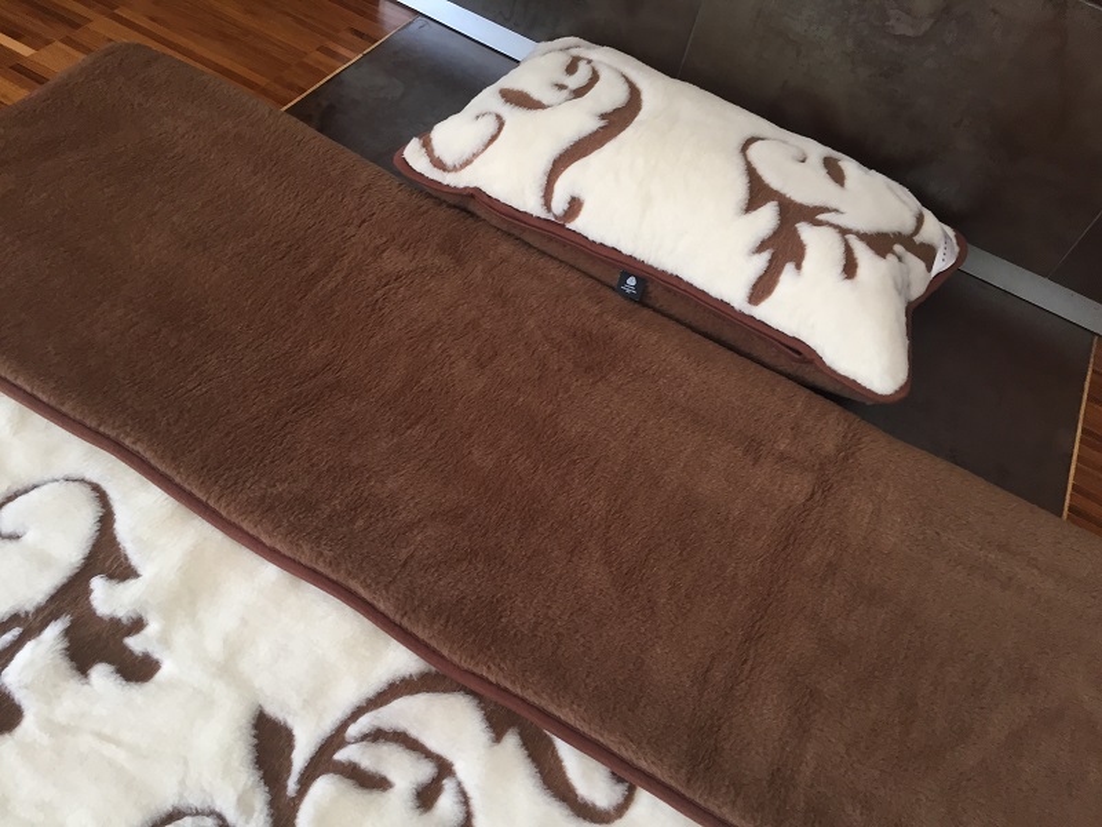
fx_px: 923
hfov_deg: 61.7
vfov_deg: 48.2
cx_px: 551
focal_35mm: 29
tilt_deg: -52.7
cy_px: 414
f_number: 2.2
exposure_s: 1/33
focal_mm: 4.15
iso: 32
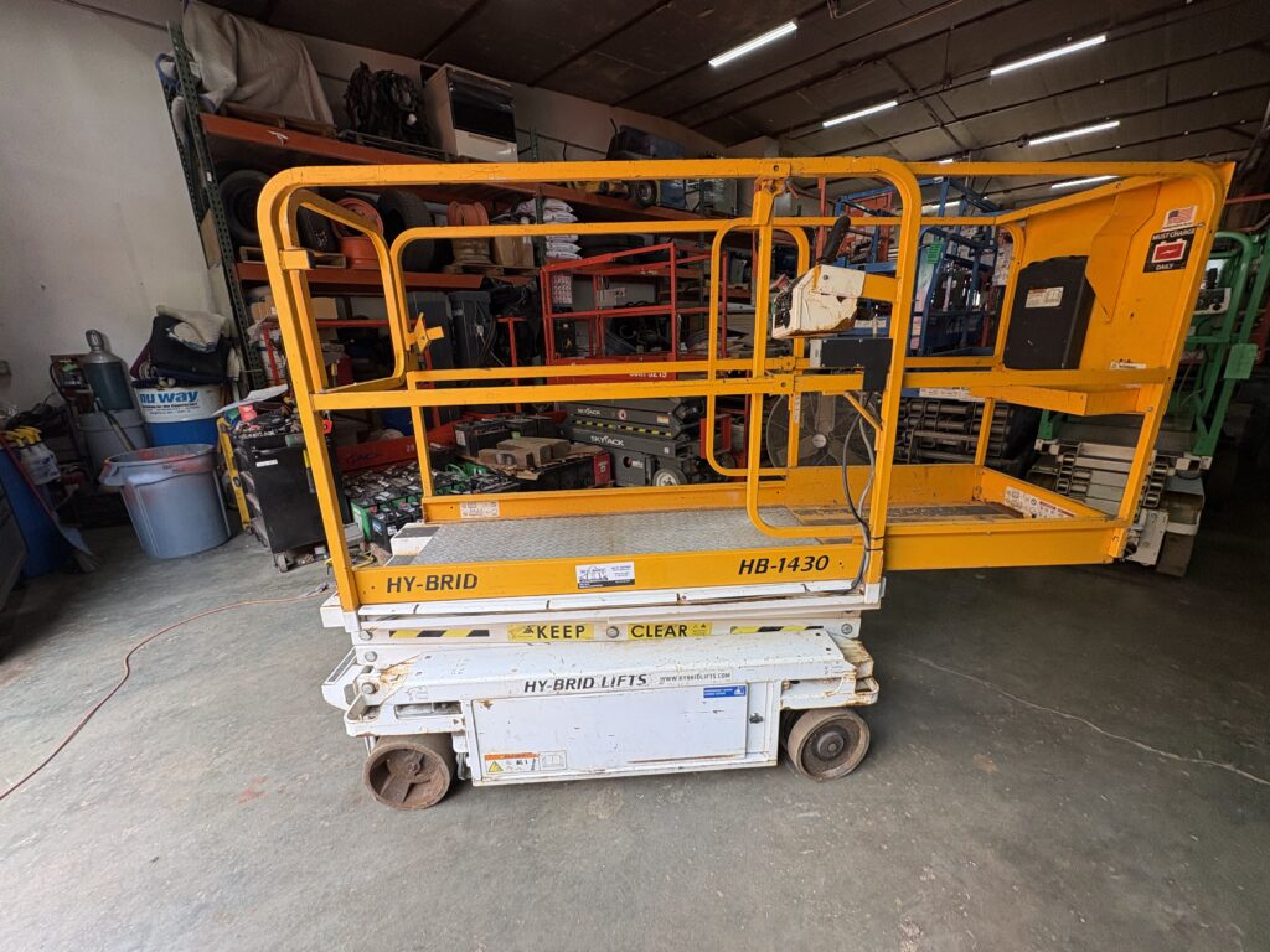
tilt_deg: -14.9
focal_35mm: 14
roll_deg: +2.2
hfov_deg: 102.1
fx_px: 514
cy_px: 476
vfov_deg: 85.7
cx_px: 635
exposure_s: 1/120
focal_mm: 2.22
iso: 64
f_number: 2.2
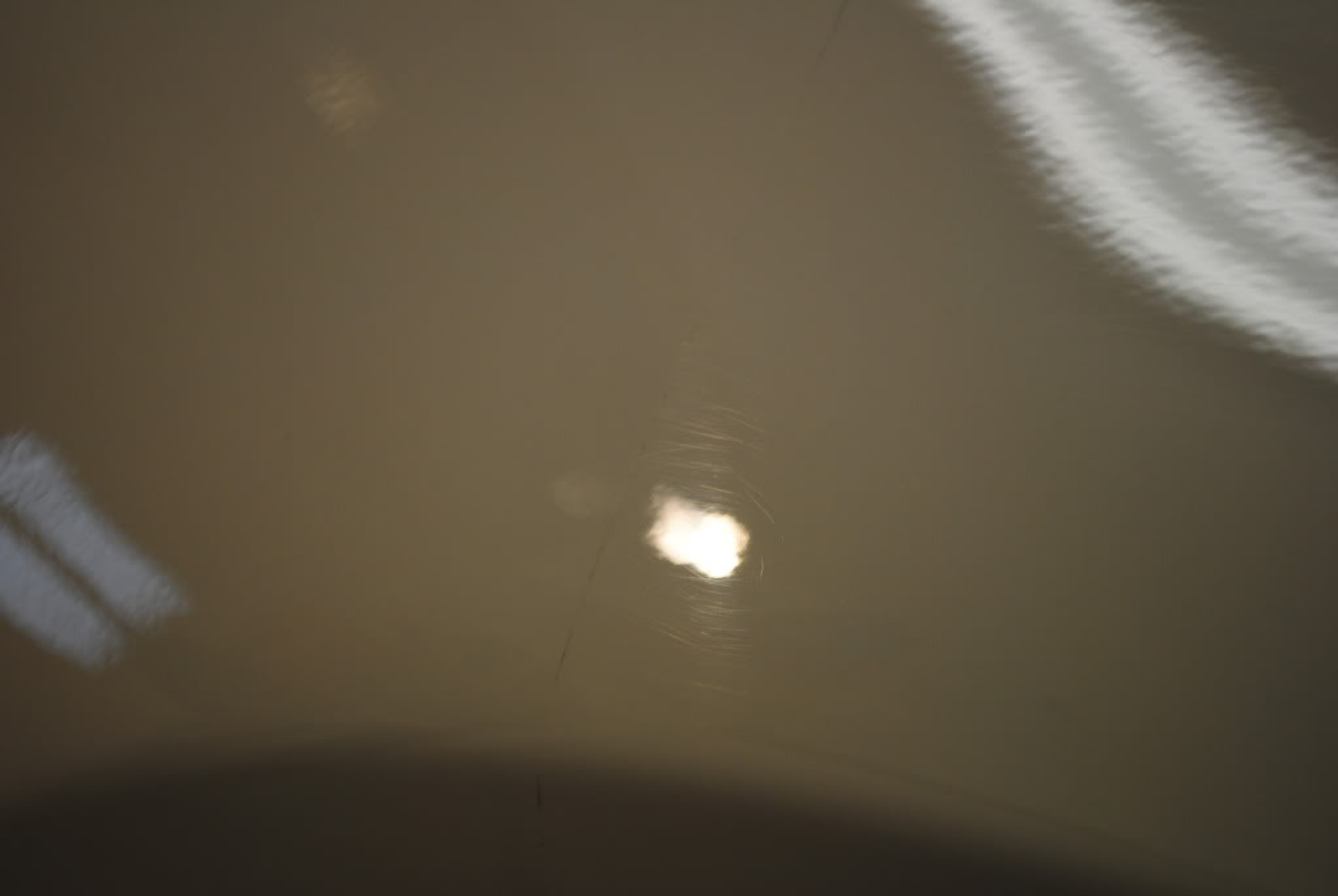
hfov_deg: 24.6
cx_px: 669
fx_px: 3070
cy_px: 448
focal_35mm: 82
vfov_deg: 16.6
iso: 200
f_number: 5.6
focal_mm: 55
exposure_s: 1/60
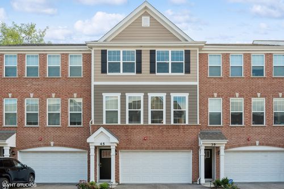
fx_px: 244
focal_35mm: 31
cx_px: 142
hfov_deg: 60.3
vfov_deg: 42.3
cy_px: 94
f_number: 8
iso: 200
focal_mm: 31
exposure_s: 1/400
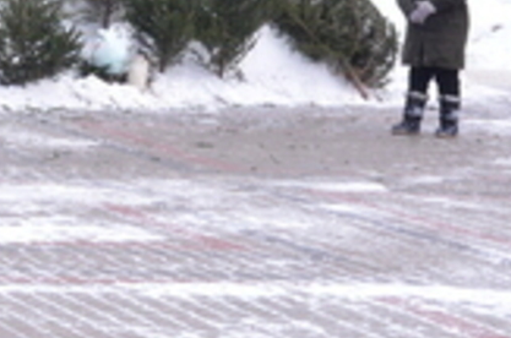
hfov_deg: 8.9
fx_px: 3257
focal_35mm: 230
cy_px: -23
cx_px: -28
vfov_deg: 5.9
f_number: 10
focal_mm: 50
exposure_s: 1/125
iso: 1000
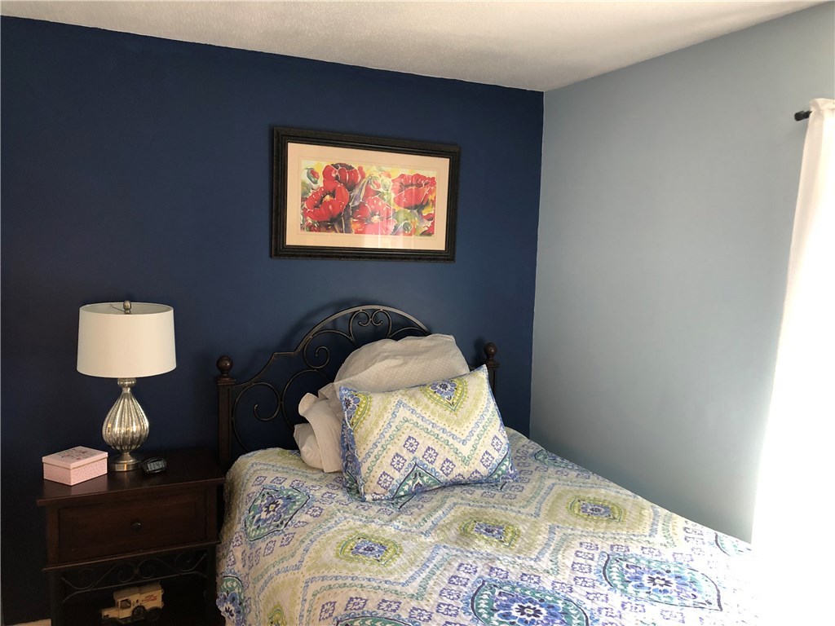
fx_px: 675
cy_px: 313
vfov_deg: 49.7
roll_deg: -1.5
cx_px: 418
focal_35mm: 28
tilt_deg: -4.5
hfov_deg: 63.4
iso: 50
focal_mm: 3.99
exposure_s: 1/15
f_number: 1.8
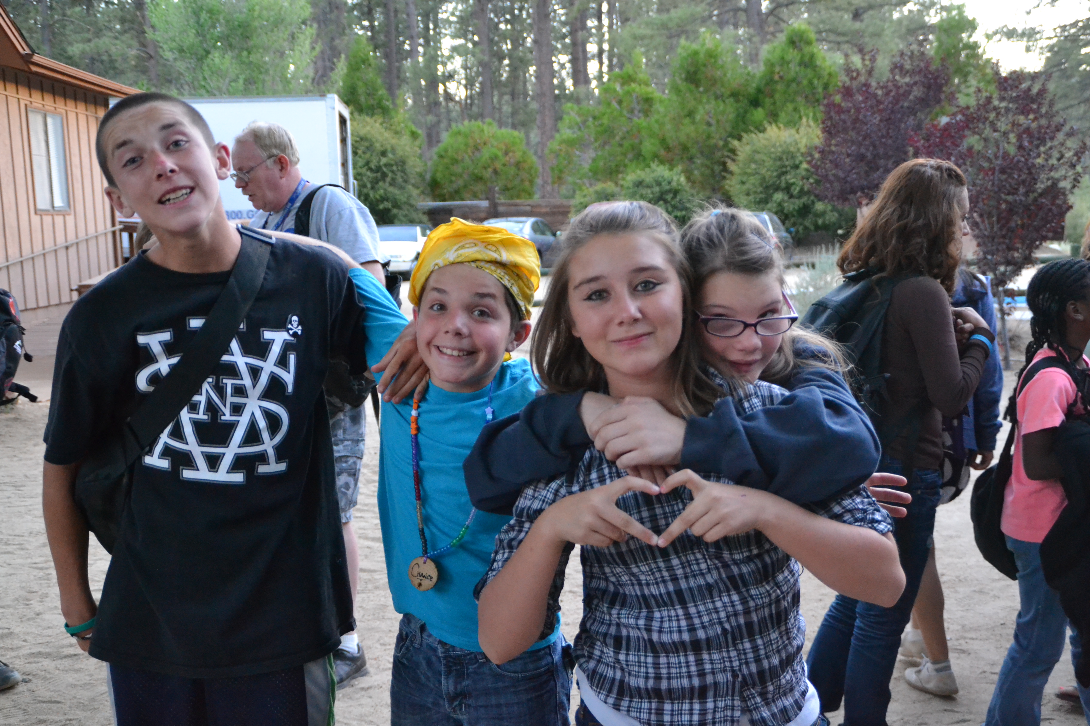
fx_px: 1453
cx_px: 545
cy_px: 363
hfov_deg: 41.1
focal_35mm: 48
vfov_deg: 28.1
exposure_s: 1/200
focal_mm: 32
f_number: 4.2
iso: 3200
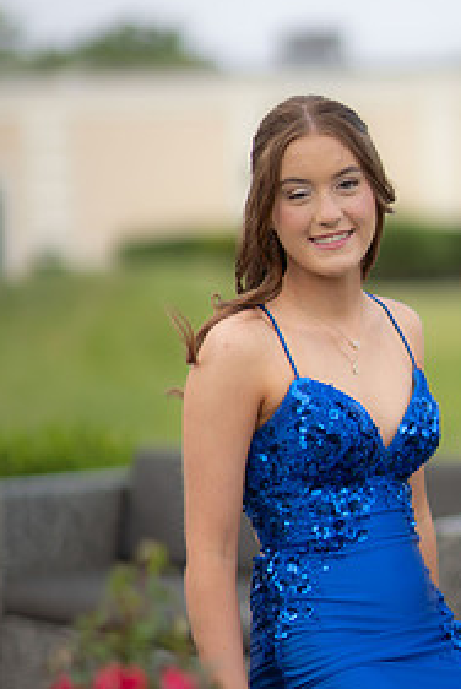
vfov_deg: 15.1
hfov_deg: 10.1
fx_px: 2606
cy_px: 397
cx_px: 297
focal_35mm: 136
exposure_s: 1/3200
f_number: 1.3
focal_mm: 85
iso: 100
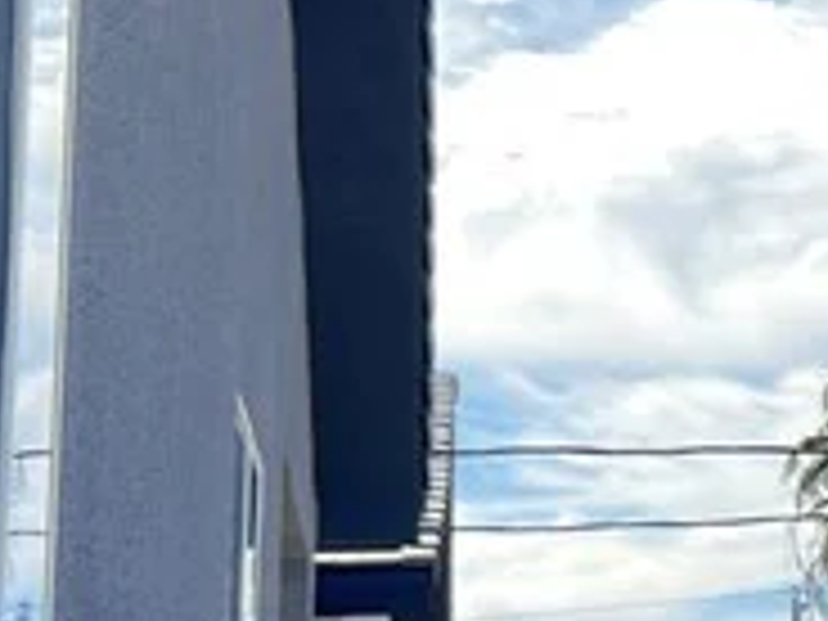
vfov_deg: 10.2
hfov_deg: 11.6
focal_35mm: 145
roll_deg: +4.2
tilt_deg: +12.3
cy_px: 216
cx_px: 1890
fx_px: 3468
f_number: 1.5
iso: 50
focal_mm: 5.7
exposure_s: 1/1468
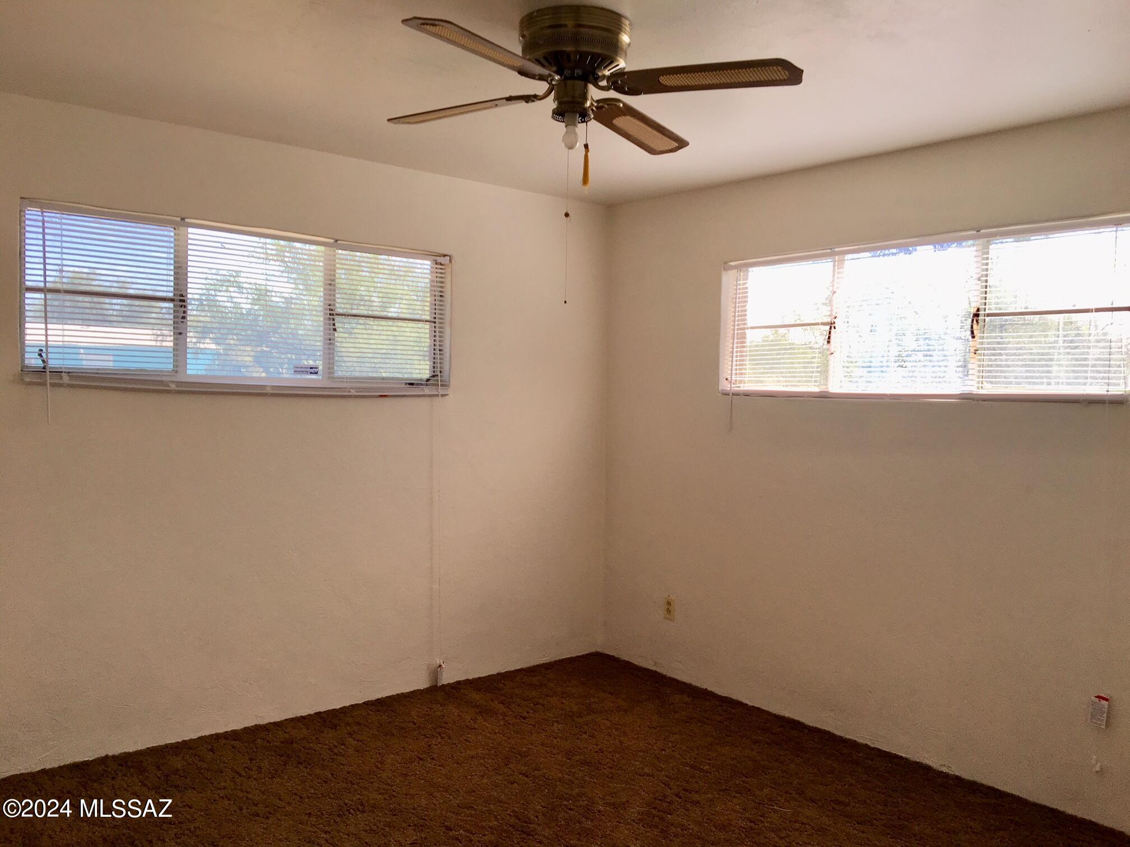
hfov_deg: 61.7
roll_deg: -1.5
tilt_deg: -3.1
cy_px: 424
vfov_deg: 48.2
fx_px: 947
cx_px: 565
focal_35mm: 29
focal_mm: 4.15
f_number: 2.2
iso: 25
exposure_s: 1/296
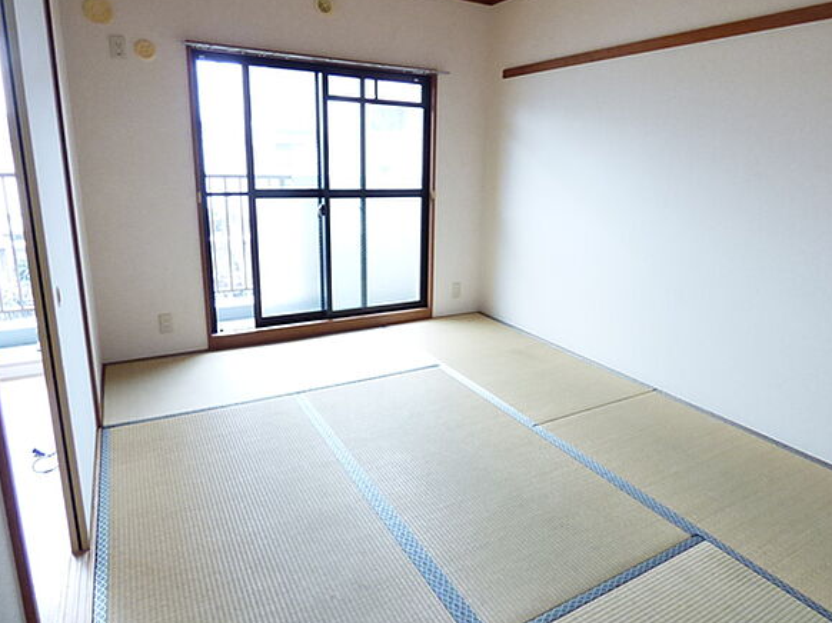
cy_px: 289
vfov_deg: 61.0
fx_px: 529
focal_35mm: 22
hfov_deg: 76.3
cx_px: 447
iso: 800
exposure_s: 1/80
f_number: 2.8
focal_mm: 3.58
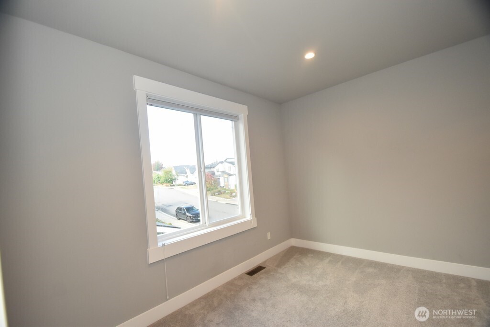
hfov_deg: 100.4
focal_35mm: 15
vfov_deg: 77.3
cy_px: 164
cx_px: 245
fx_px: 204
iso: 800
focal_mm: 10
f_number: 4.5
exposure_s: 1/160
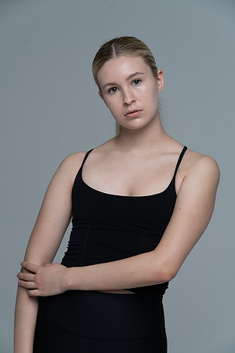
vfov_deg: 16.5
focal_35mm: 124
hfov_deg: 11.1
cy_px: 176
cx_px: 118
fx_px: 1214
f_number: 9
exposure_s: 1/160
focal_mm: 124
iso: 320
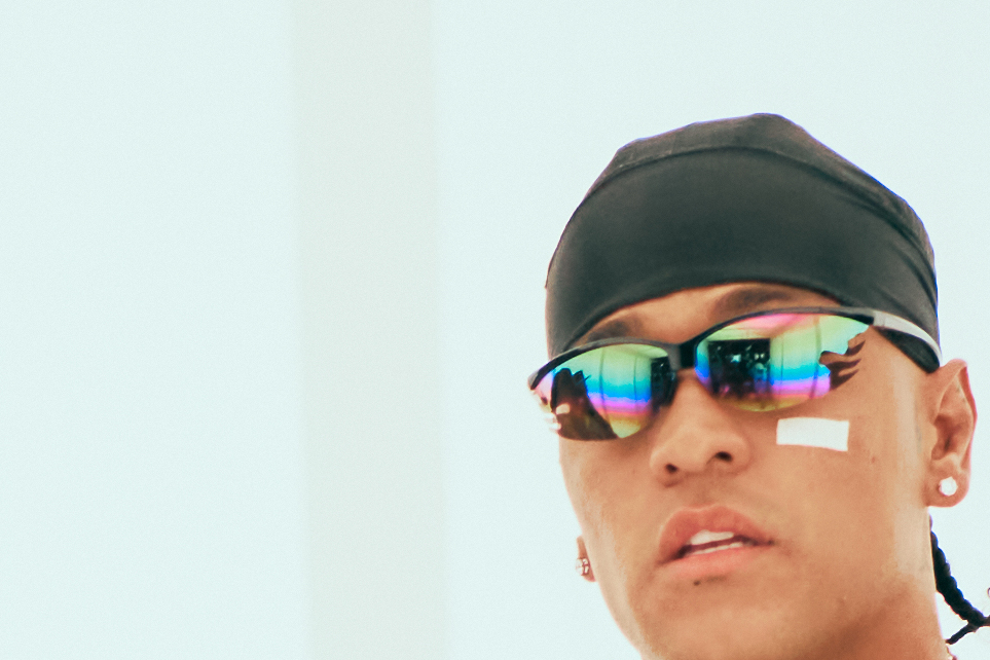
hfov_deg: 9.3
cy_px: 1422
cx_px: -136
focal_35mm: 218
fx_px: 5995
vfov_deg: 6.1
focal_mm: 35
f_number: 2.2
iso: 1250
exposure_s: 1/250
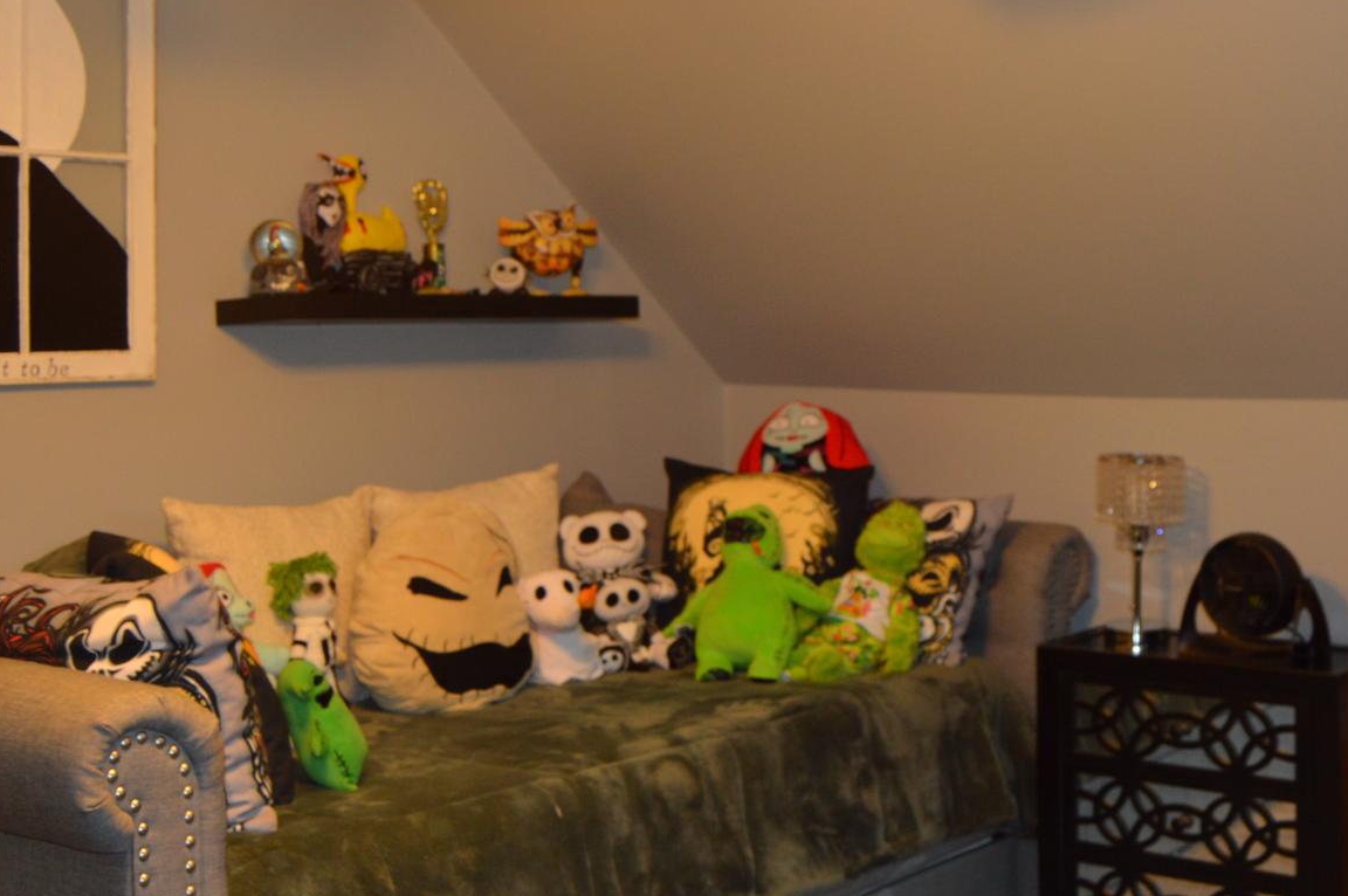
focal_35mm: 48
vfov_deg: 28.0
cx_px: 981
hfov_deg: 40.2
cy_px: 376
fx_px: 1796
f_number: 4
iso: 400
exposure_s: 1/60
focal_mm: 18
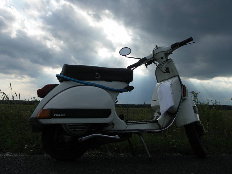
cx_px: 116
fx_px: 221
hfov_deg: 55.4
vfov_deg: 42.9
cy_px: 87
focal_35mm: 33
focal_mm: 8.5
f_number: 2.8
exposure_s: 1/800
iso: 50
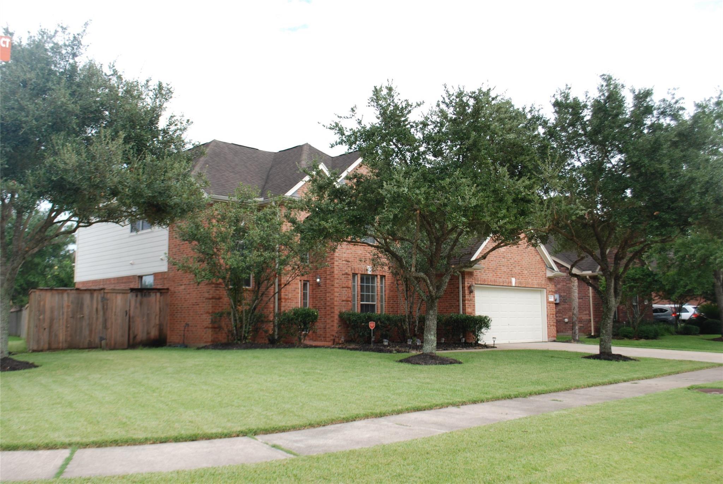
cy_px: 242
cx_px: 362
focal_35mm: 33
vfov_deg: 40.1
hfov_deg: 57.2
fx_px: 663
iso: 100
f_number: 5.6
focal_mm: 22
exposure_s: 1/200
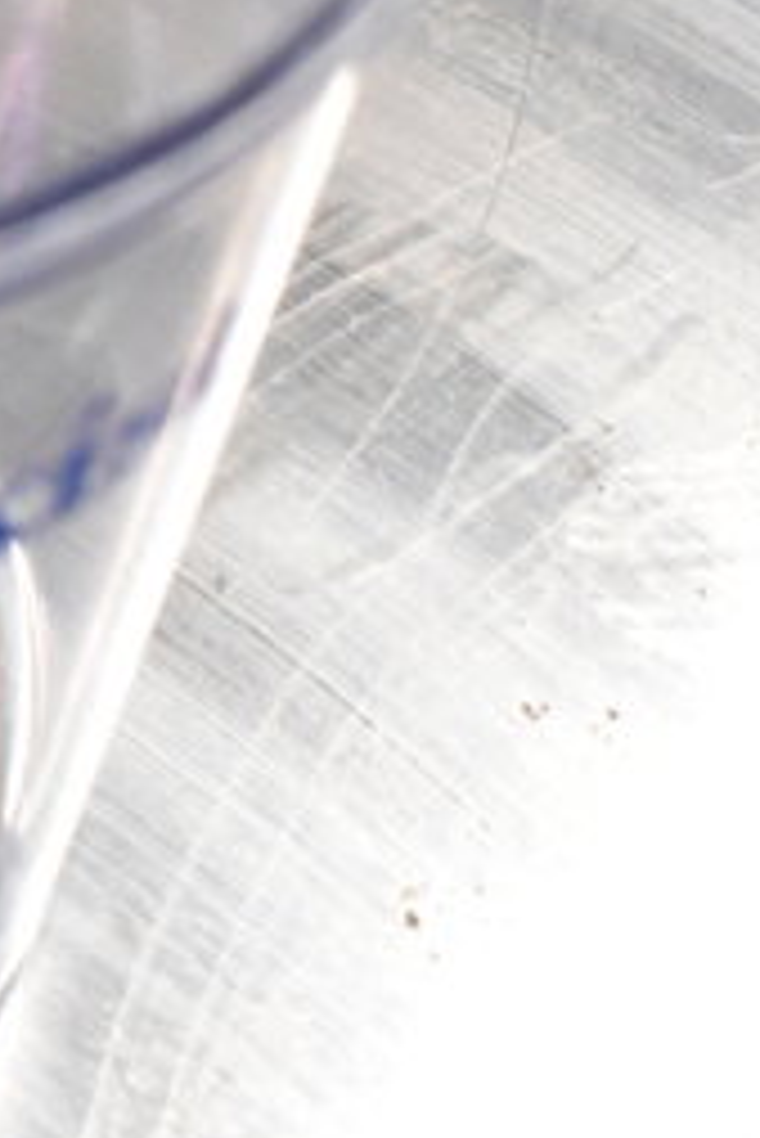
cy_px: 277
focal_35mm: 125
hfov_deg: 10.4
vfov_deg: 16.3
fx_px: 3947
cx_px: -549
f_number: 3.8
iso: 1400
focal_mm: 23
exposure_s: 1/40
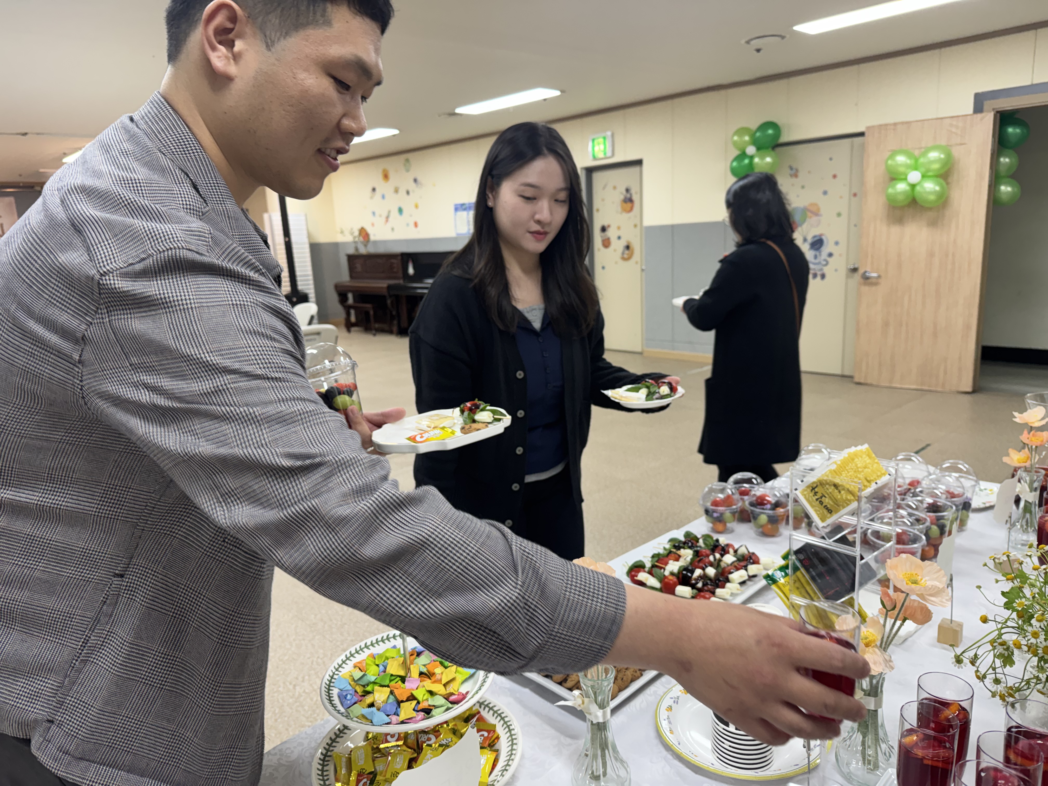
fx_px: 727
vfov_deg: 56.8
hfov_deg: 71.6
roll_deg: +5.2
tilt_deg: -9.1
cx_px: 524
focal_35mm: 24
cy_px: 393
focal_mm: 6.76
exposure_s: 1/120
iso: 160
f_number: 1.78
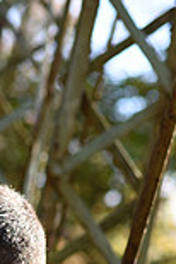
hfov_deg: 4.3
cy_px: 369
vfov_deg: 6.4
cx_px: 13
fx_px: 2341
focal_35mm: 320
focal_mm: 85
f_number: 3.5
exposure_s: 1/200
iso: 100
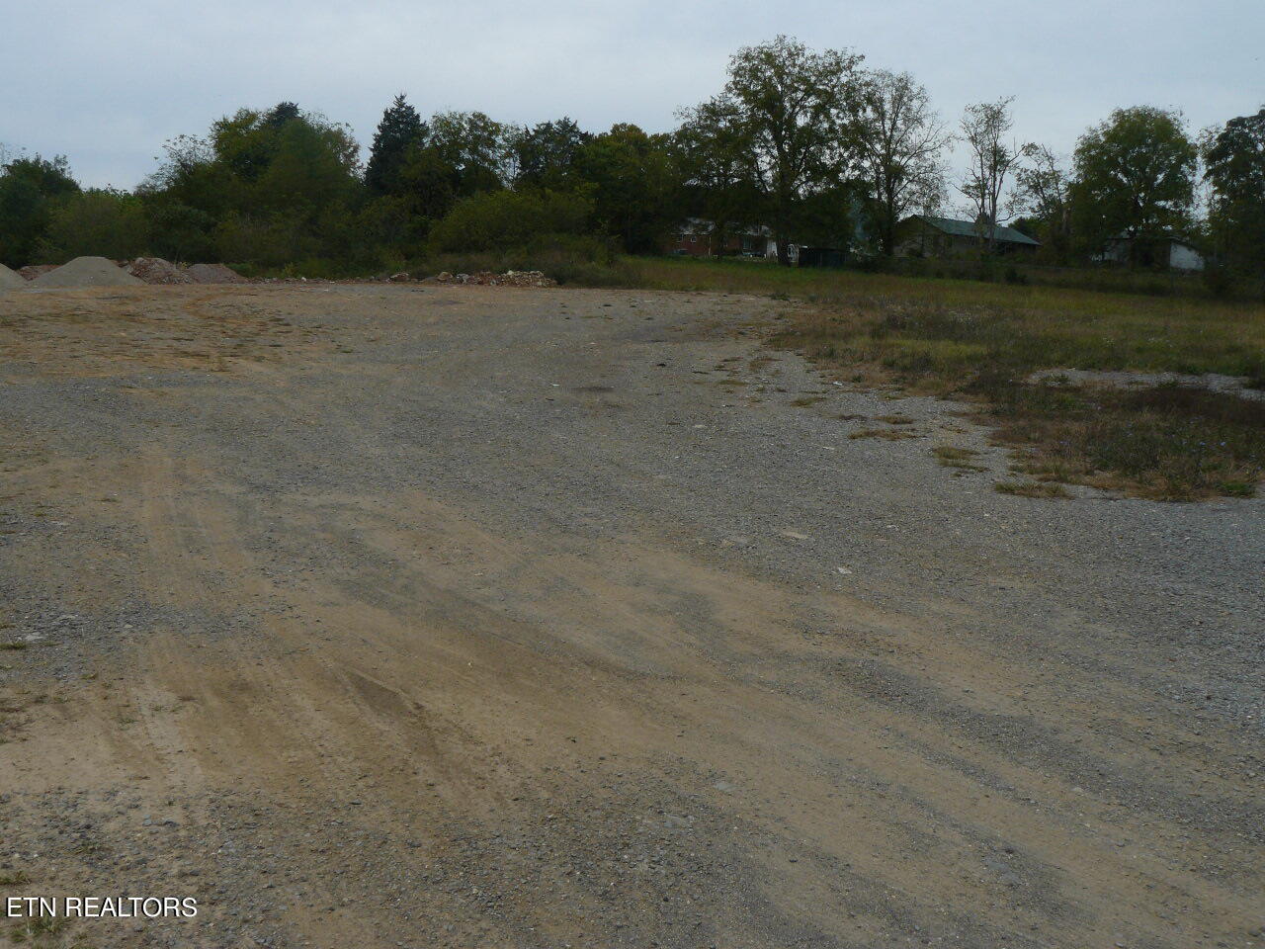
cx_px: 632
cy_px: 474
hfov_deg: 51.4
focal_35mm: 36
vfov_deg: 39.7
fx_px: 1316
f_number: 5.6
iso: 100
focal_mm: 6
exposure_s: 1/400
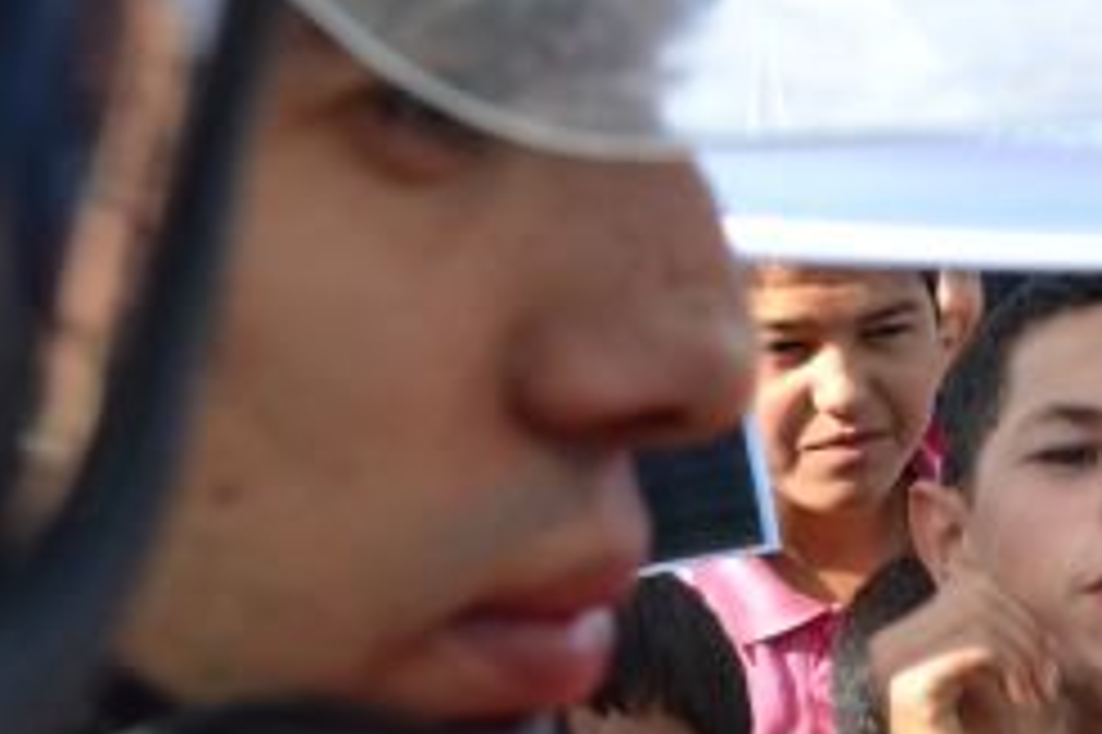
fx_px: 4068
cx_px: 1358
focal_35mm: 133
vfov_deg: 10.3
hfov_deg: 14.9
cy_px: 437
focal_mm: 34
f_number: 7.1
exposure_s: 1/200
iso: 100
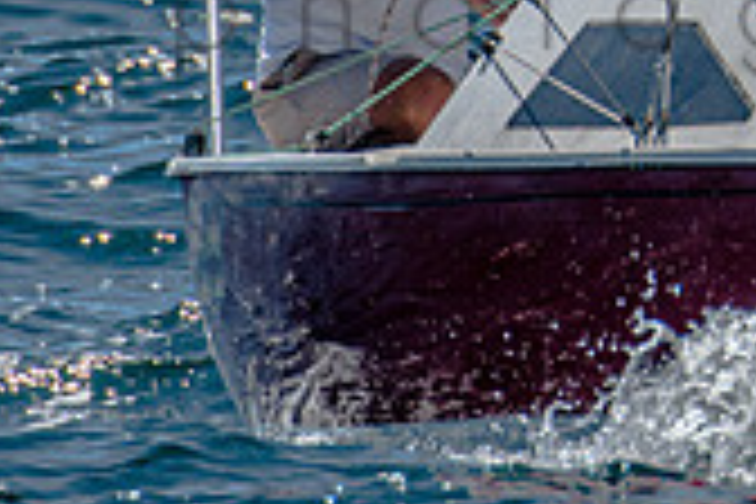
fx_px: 54134
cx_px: 1234
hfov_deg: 0.8
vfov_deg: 0.5
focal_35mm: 2578
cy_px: -516
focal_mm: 400
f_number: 5.6
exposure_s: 1/2000
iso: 200
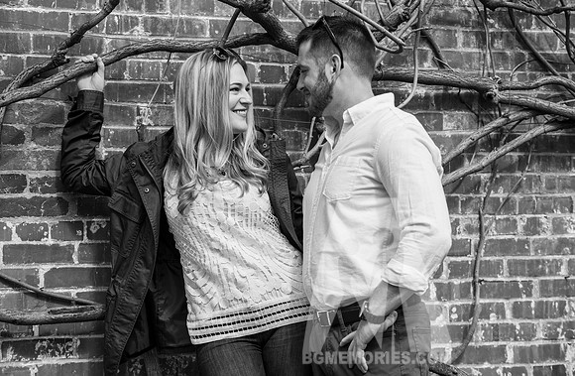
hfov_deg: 17.4
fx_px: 1877
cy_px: 174
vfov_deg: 11.4
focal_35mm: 118
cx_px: 287
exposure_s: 1/800
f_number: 5
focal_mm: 112
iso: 160
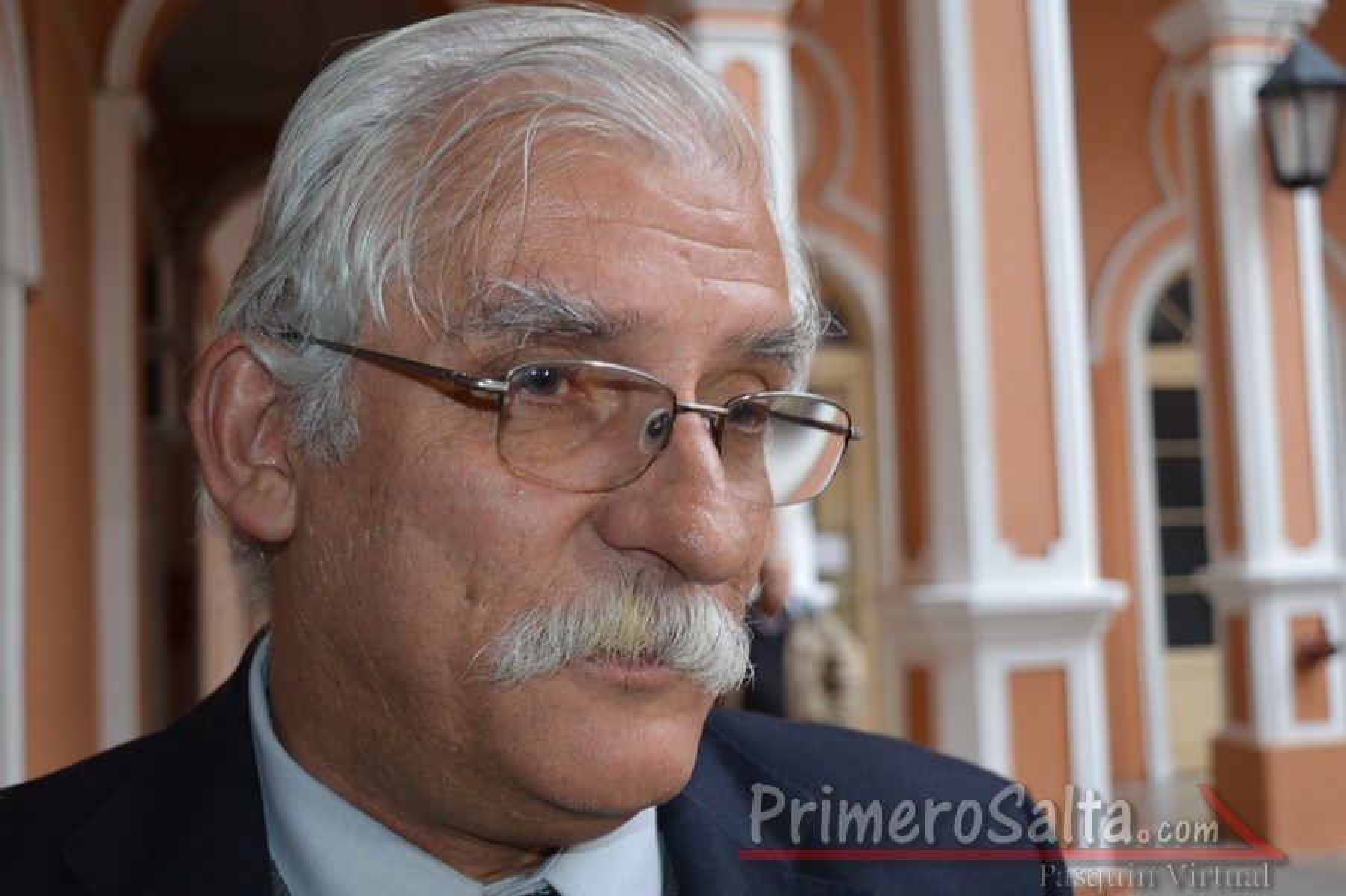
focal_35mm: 44
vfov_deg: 30.8
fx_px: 1625
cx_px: 673
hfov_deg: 45.0
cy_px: 448
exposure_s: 1/80
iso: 400
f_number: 4.2
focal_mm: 29
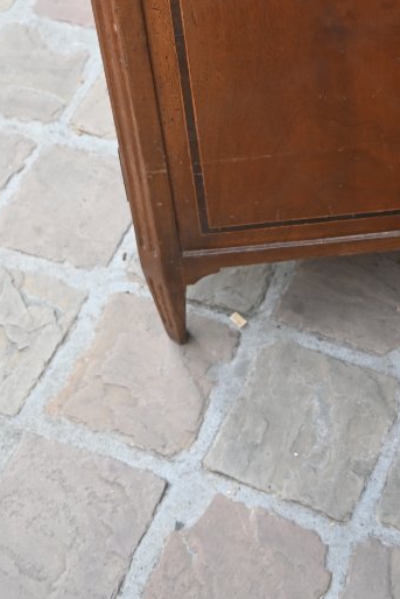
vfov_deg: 24.3
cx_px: 338
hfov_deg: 17.5
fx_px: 1282
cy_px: -89
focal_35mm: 77
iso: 360
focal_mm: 22
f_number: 4
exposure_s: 1/250
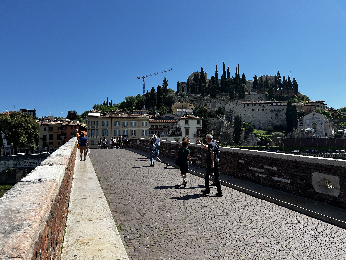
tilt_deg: +4.6
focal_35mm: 26
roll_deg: +0.6
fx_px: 260
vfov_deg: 53.1
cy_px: 130
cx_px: 173
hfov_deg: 67.3
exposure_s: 1/4115
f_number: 1.5
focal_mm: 5.7
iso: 50
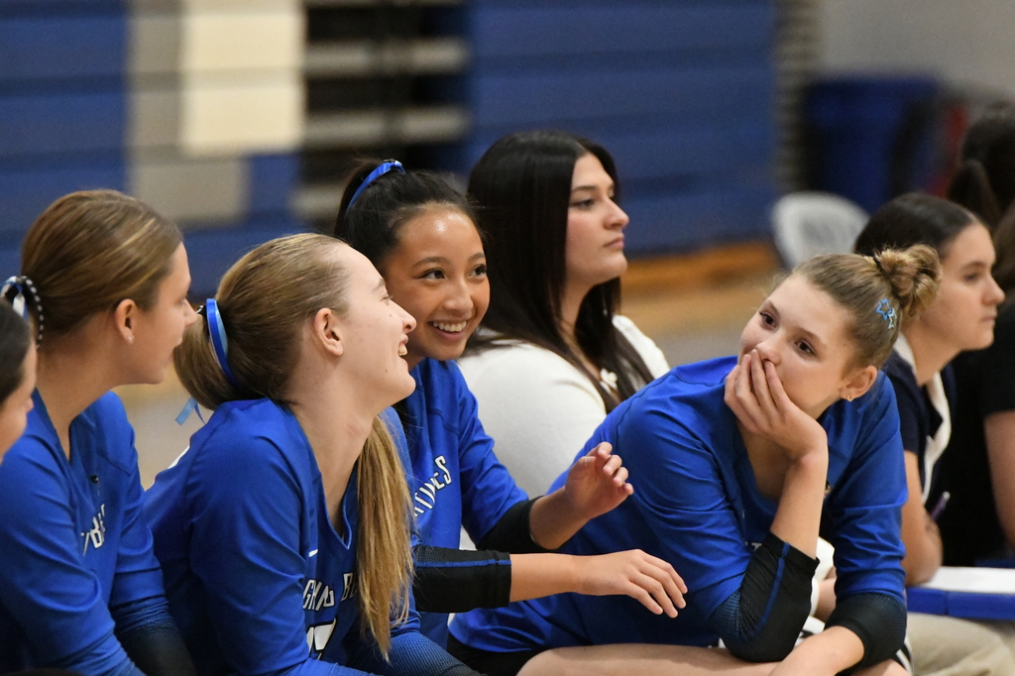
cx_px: 508
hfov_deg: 6.9
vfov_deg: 4.6
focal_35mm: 300
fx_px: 8455
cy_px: 338
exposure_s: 1/1250
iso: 16000
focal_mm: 200
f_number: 4.5
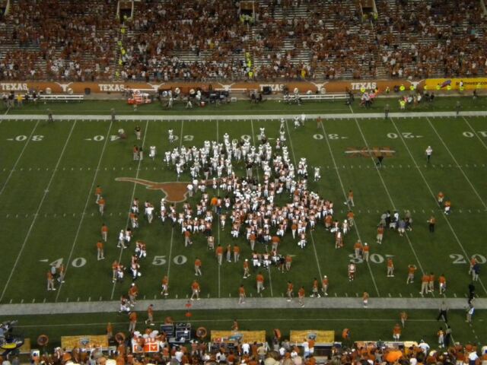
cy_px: 182
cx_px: 244
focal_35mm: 68
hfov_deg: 28.6
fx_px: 957
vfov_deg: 21.6
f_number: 4.6
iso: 400
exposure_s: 1/133
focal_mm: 12.3
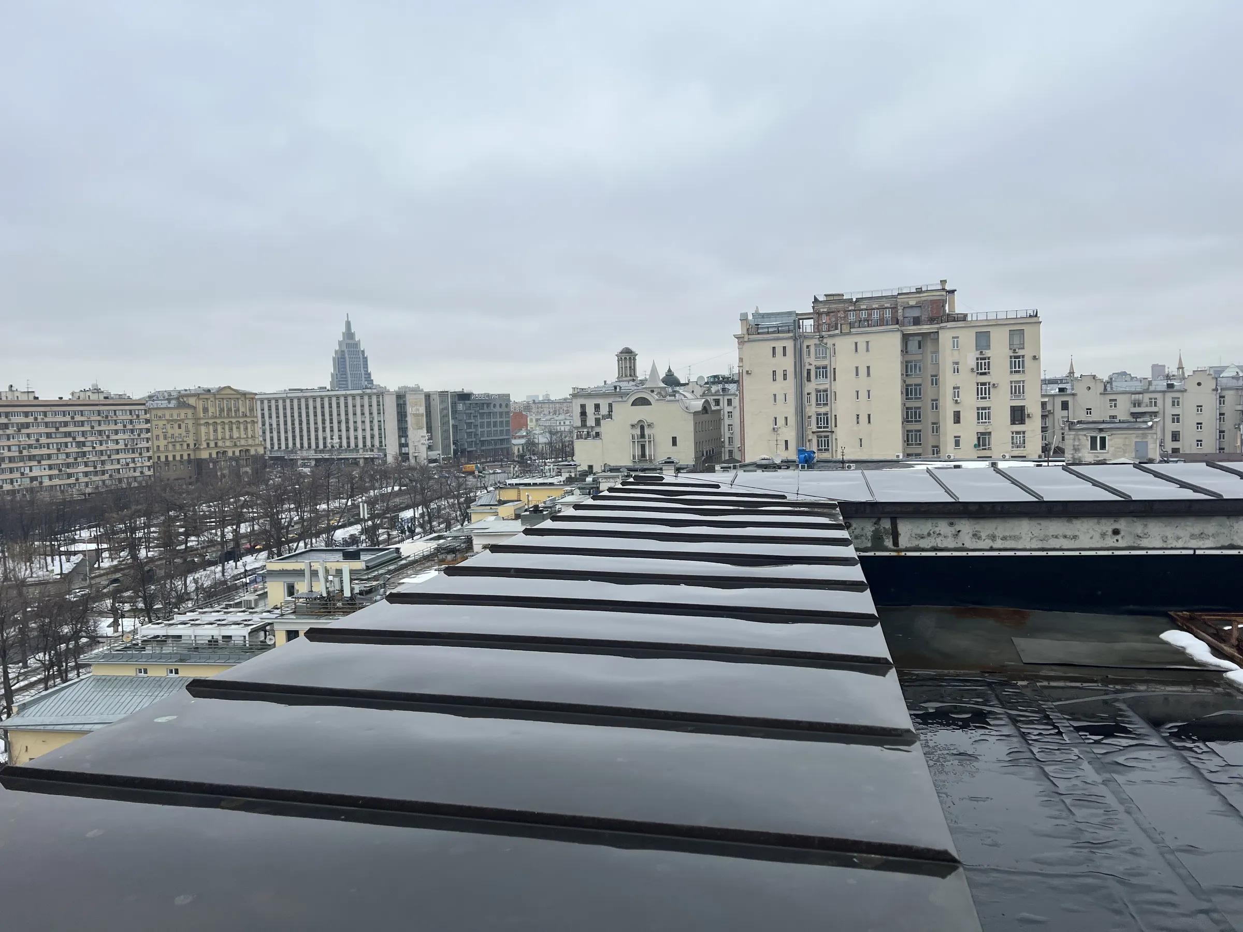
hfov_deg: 67.3
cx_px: 622
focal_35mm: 26
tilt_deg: -1.5
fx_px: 934
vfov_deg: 53.1
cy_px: 466
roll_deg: +1.9
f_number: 1.5
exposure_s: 1/1295
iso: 50
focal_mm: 5.7
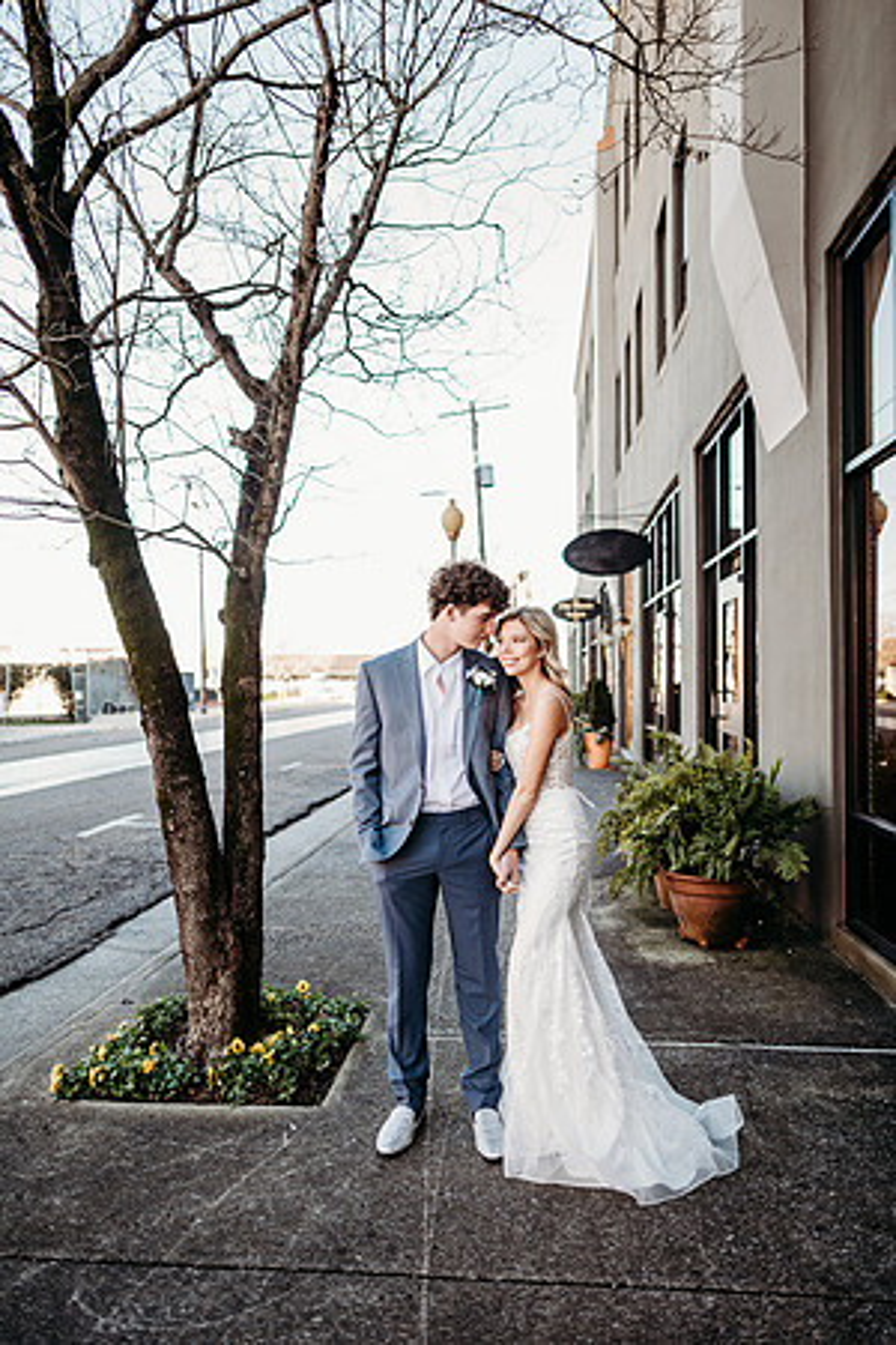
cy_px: 672
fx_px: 896
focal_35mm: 24
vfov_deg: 73.7
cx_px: 448
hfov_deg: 53.1
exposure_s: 1/320
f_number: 2
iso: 160
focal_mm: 24
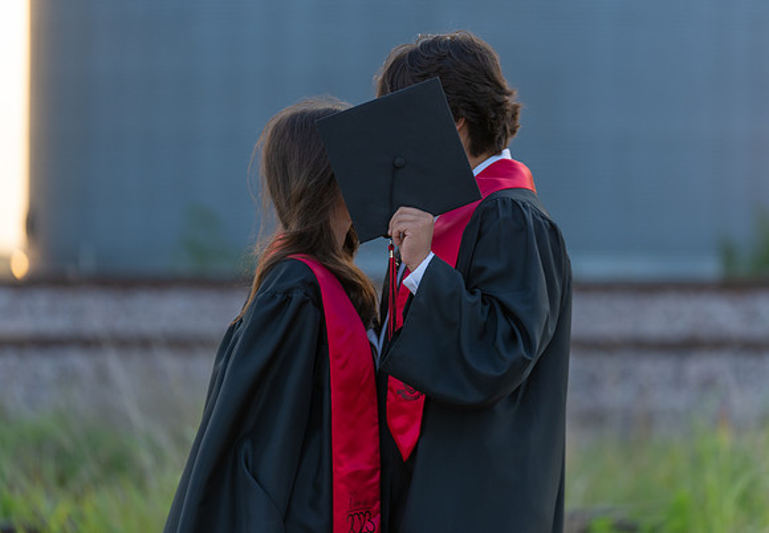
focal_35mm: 175
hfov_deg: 11.6
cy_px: 261
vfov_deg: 8.0
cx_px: 407
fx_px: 3793
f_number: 2.8
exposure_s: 1/320
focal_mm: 158
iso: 160
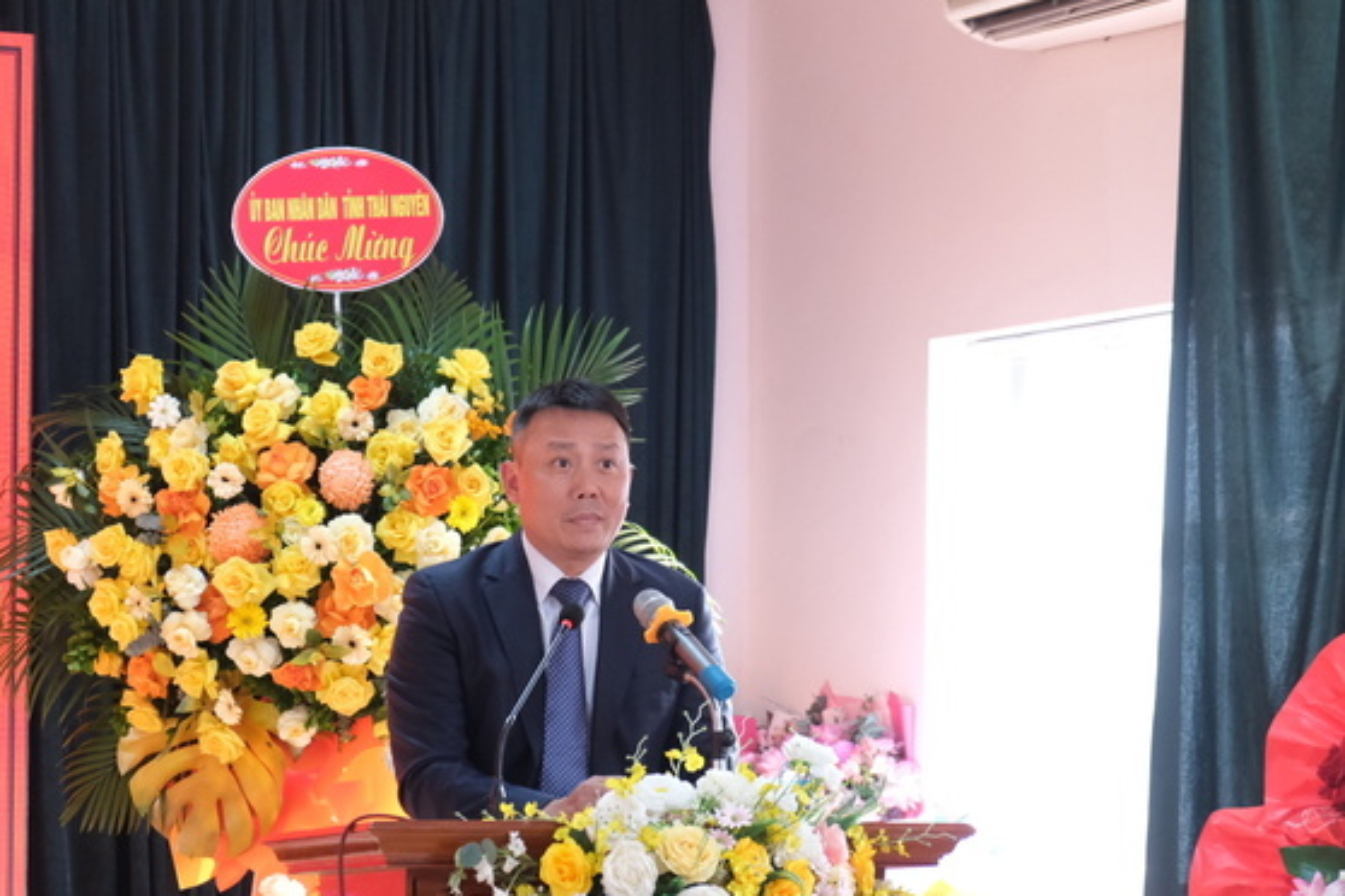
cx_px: 497
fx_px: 4446
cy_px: 490
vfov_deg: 11.5
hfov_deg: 17.2
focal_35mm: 119
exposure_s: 1/125
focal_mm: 55
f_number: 4
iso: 3200
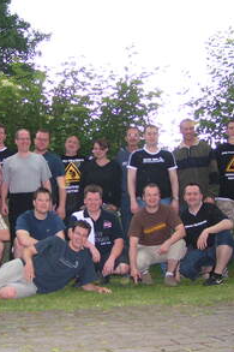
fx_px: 527
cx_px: 74
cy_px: 179
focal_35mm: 54
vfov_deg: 36.9
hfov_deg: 24.9
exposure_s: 1/40
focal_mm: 5.8
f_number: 2.8
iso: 160
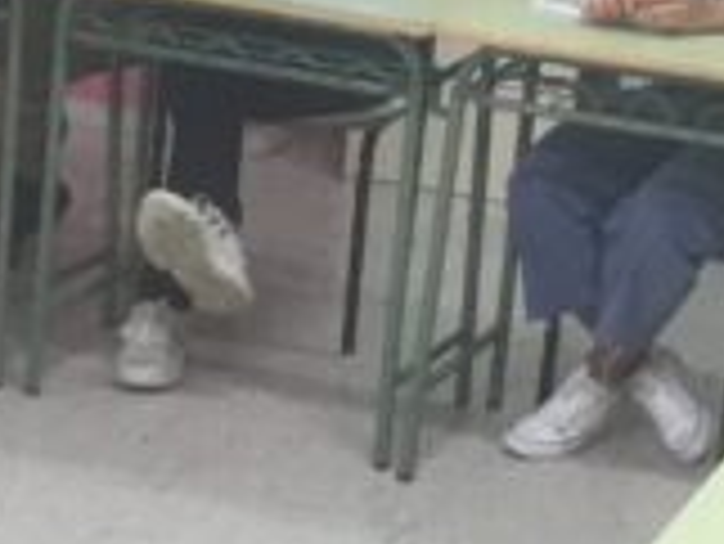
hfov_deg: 13.2
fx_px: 3098
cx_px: 112
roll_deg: -3.0
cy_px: 450
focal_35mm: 148
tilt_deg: -20.4
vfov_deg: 10.0
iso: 125
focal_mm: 3.3
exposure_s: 1/33
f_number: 2.4
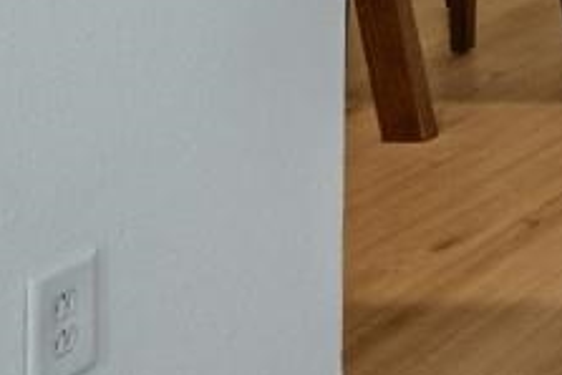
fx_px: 1812
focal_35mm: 116
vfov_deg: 10.3
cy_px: -506
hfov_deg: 11.0
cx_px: 1714
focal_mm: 16
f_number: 8
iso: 1000
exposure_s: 1/15
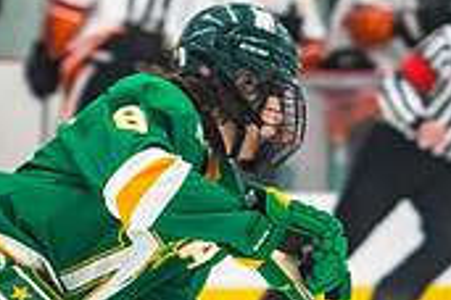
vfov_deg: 2.4
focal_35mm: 579
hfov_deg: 3.6
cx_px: 147
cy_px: 427
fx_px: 7253
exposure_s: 1/640
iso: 1800
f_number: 2.8
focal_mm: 120
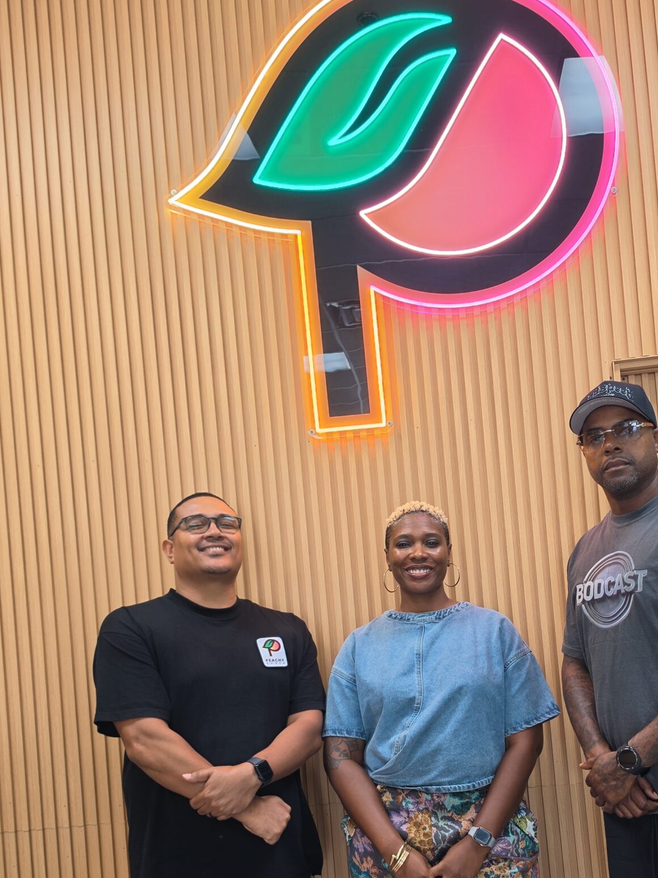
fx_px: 963
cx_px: 417
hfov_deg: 37.5
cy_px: 628
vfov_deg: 47.6
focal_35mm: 38
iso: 40
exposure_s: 1/67
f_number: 1.4
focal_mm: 6.5
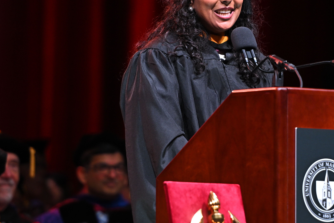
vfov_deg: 2.8
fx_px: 4620
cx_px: 210
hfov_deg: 4.1
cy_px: 92
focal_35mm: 498
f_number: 2.8
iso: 900
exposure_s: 1/500
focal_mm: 200
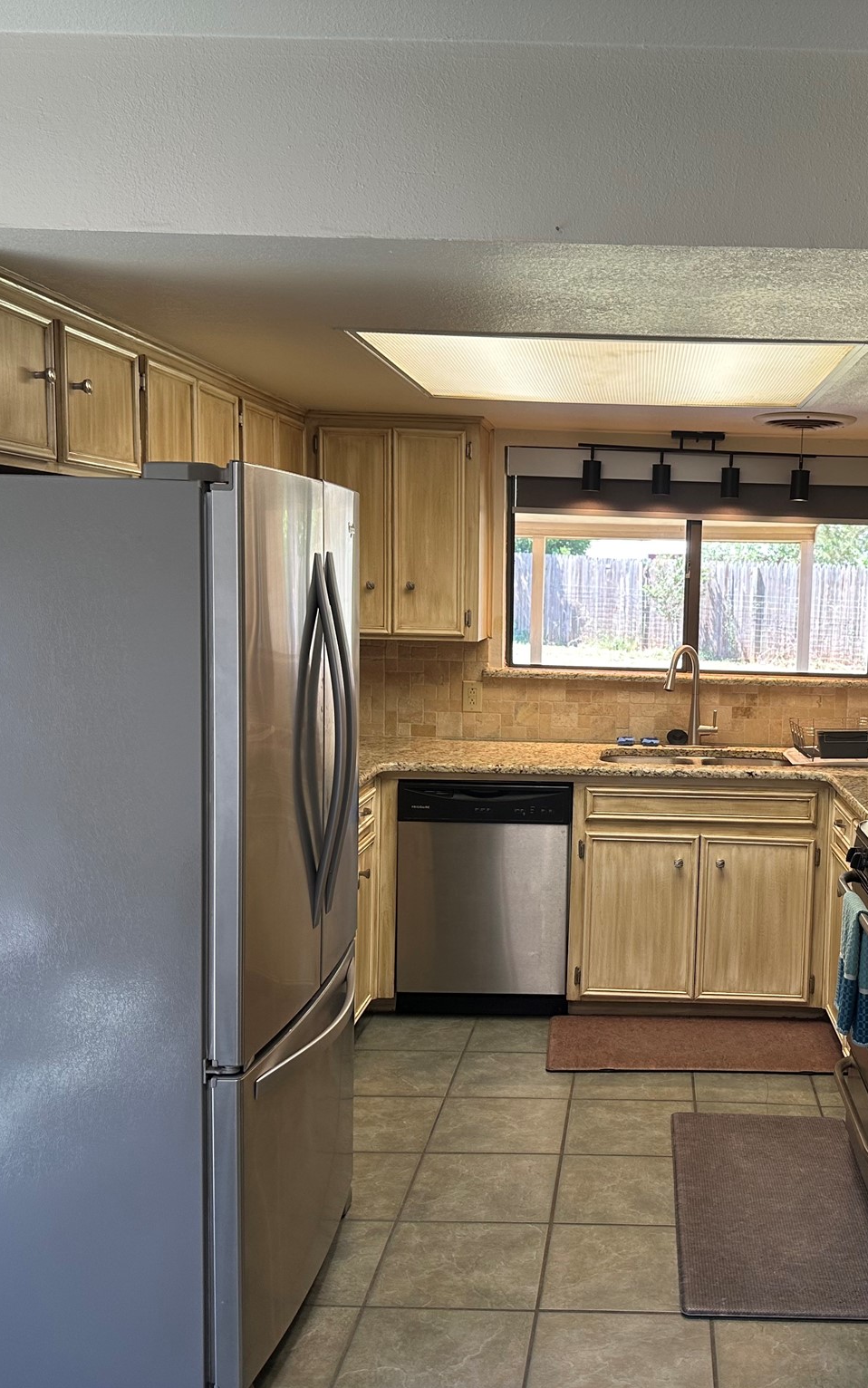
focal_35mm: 34
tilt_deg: -5.8
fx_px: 1286
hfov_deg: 36.5
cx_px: 641
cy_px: 694
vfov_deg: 56.7
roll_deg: -1.3
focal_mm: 6.86
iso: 125
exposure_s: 1/120
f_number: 1.78
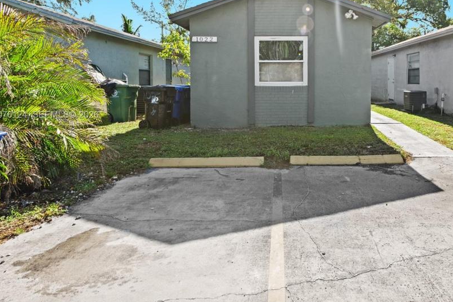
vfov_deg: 47.6
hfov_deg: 66.3
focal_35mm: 27
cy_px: 116
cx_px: 286
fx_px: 340
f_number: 8
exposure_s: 1/250
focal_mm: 20
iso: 200
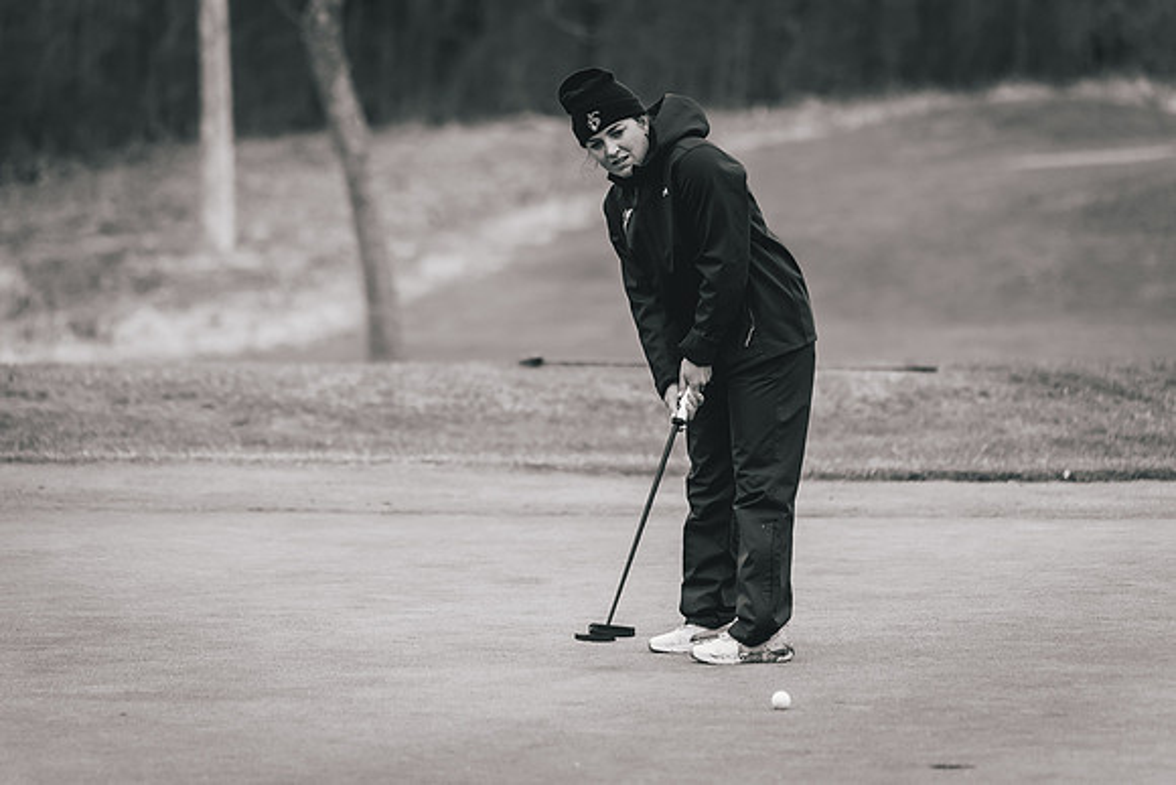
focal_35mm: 196
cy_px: 359
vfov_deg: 7.0
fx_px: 6395
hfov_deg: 10.5
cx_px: 518
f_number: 2.8
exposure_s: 1/4000
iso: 640
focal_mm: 150
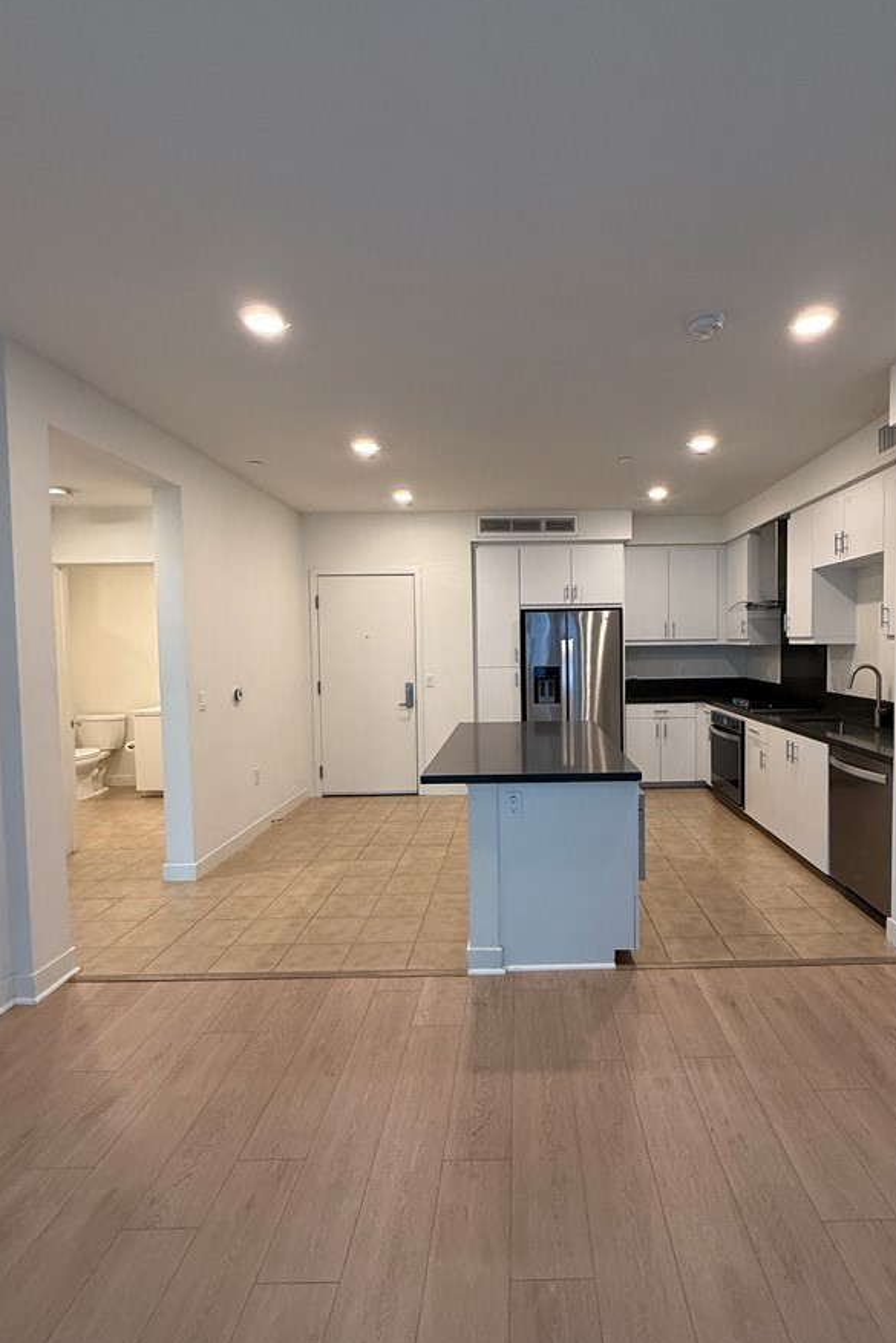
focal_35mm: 17
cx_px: 527
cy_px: 675
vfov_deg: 93.3
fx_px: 634
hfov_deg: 69.9
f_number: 2.2
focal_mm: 2.22
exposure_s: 1/120
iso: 400
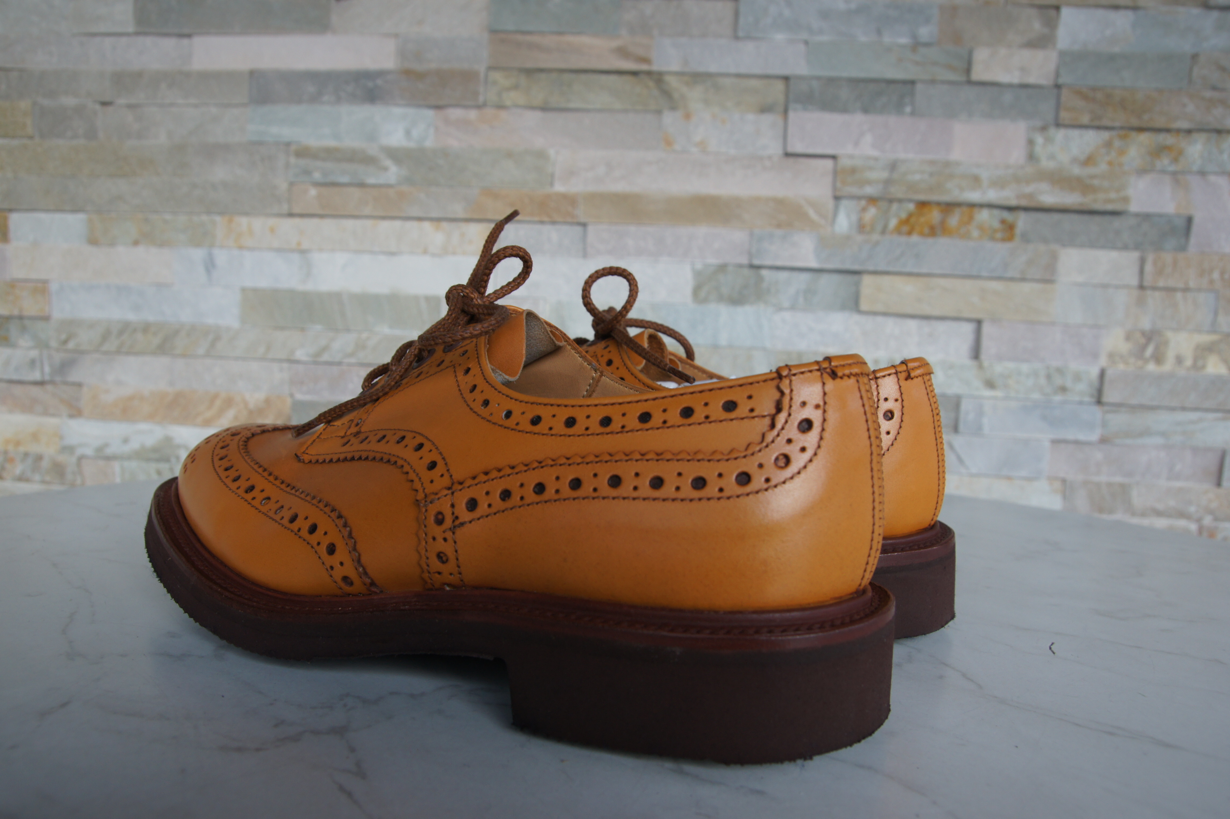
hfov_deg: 70.5
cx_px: 615
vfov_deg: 50.4
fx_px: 871
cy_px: 410
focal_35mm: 26
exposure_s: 1/60
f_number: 6.3
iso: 200
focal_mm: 17
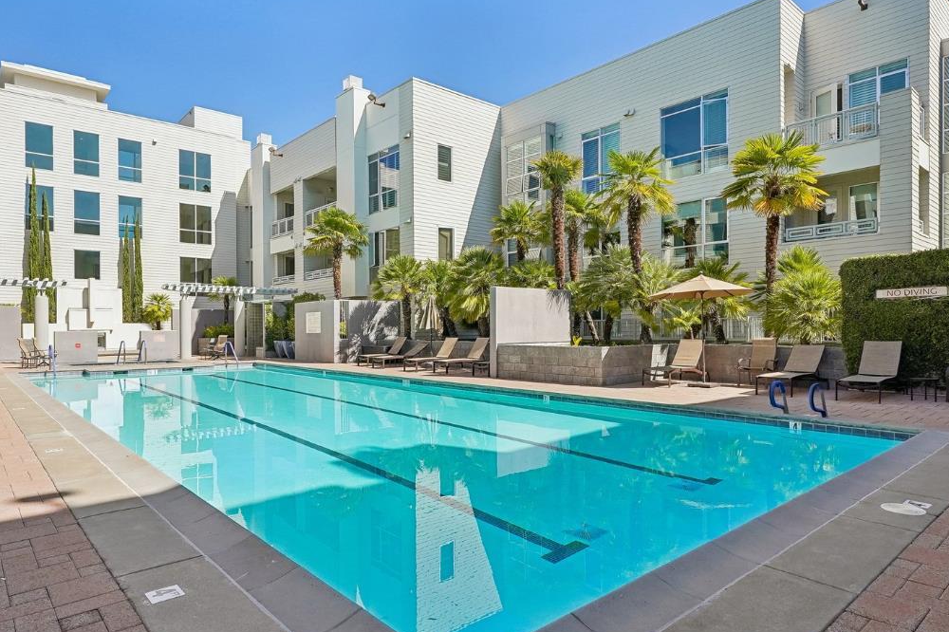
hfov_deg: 81.2
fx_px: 553
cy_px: 299
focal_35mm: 21
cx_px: 468
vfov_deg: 59.4
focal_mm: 14
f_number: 8
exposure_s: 1/1600
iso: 640
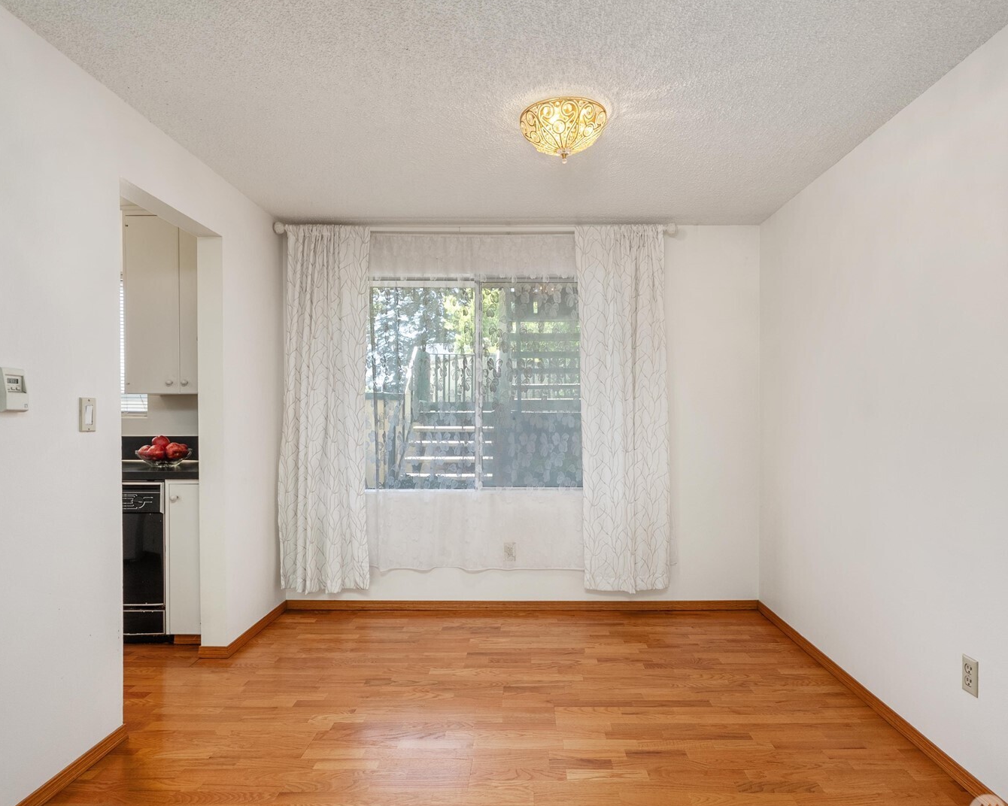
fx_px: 567
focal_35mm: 19
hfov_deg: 83.3
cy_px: 417
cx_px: 514
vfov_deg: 70.8
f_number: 7.1
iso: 1000
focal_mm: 16
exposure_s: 1/10
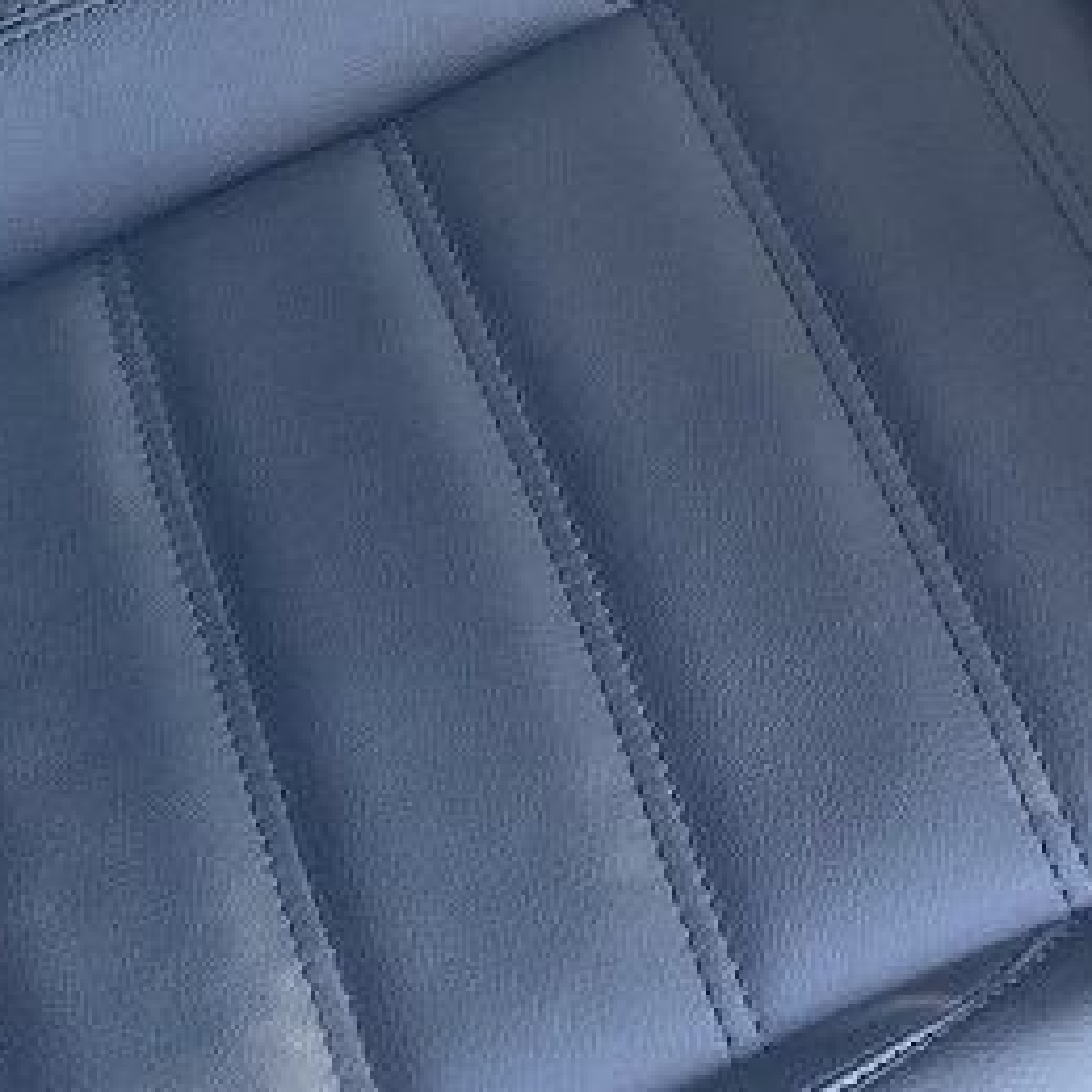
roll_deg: -0.6
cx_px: 802
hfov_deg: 16.2
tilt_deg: -32.7
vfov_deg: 15.2
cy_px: -496
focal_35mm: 107
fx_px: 3819
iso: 125
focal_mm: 4.25
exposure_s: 1/114
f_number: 1.8
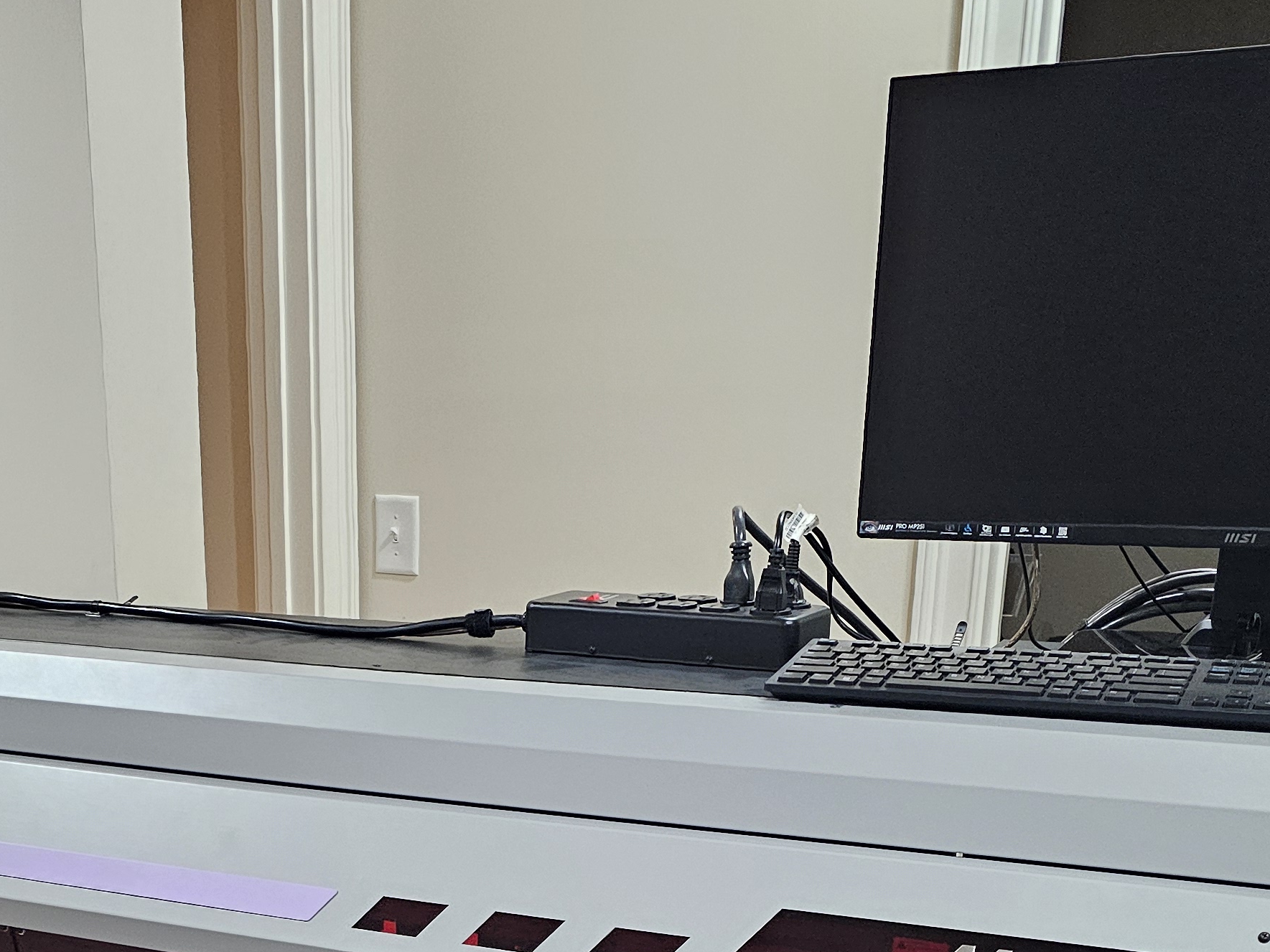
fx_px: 1908
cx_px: 363
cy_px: 1046
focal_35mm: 52
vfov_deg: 25.9
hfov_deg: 36.2
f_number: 1.7
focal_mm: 6.3
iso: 1000
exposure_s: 1/120
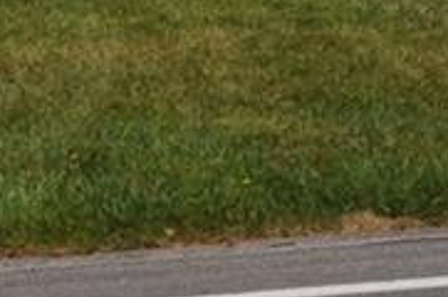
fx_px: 2745
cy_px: -199
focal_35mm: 221
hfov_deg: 9.2
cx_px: -134
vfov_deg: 6.1
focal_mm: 26
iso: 200
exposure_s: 1/500
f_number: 11
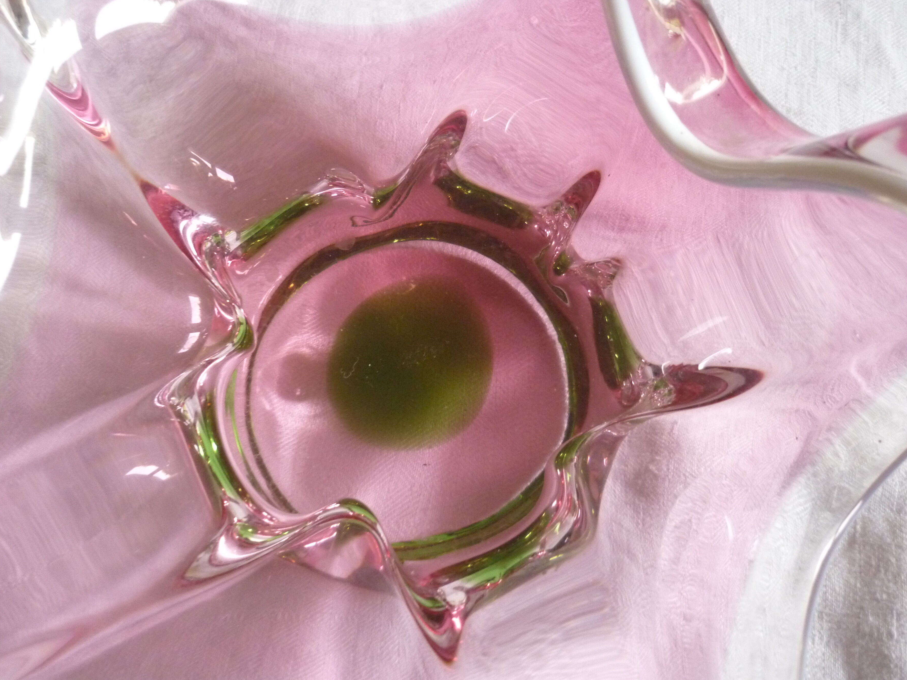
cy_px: 344
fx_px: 891
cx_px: 449
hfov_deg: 54.0
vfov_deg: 41.8
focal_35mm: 34
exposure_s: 1/25
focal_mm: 5.5
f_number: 2.8
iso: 400
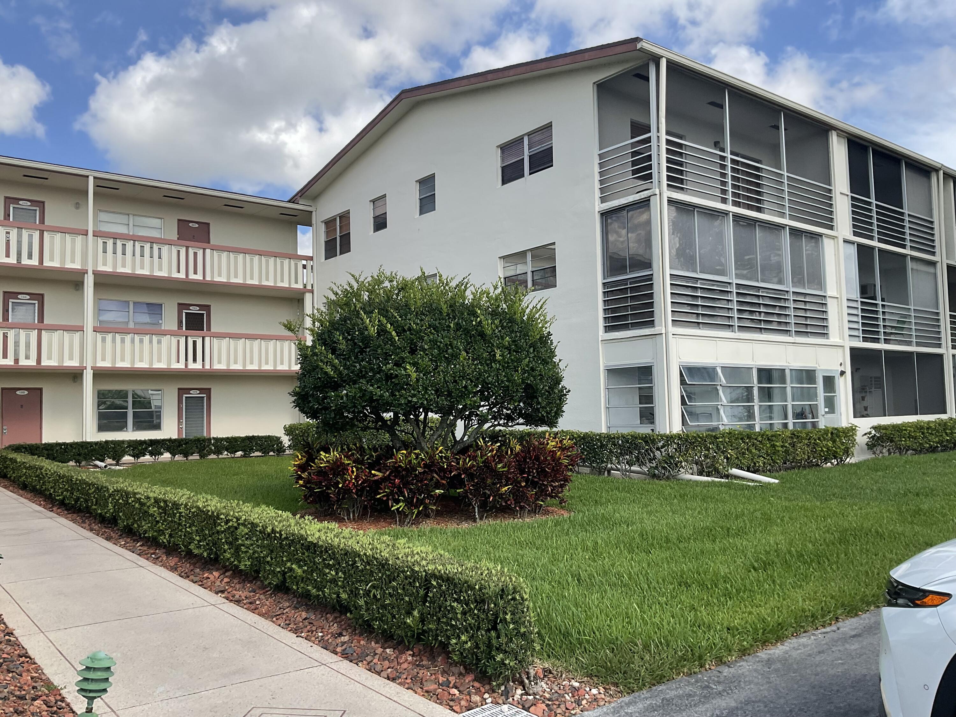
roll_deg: +0.8
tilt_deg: +4.3
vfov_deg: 48.2
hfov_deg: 61.7
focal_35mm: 29
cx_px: 478
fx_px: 801
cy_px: 358
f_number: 1.8
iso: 16
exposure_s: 1/1279
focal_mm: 3
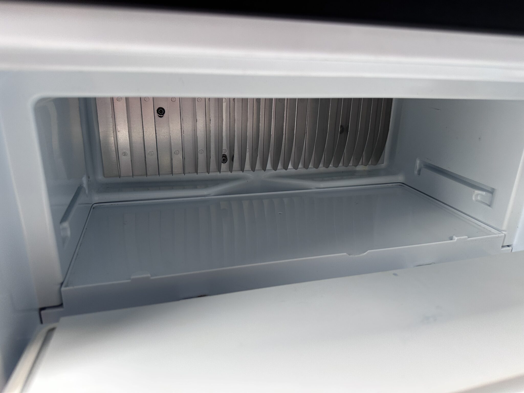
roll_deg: -0.8
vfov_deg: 56.8
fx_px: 363
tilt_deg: -21.5
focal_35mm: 24
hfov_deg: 71.6
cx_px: 262
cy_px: 196
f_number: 1.78
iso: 160
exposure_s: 1/121
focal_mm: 6.86
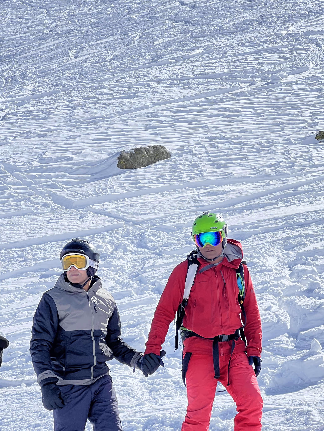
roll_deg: -1.5
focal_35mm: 112
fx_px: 1398
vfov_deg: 17.5
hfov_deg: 13.2
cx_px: 234
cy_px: 278
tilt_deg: +12.1
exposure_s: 1/791
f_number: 2.8
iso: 32
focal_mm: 9
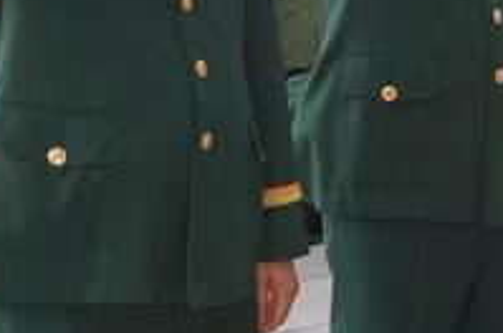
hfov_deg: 13.8
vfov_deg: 9.4
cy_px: 26
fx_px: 2015
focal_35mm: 144
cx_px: 612
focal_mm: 23.9
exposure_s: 1/160
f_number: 4
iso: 100
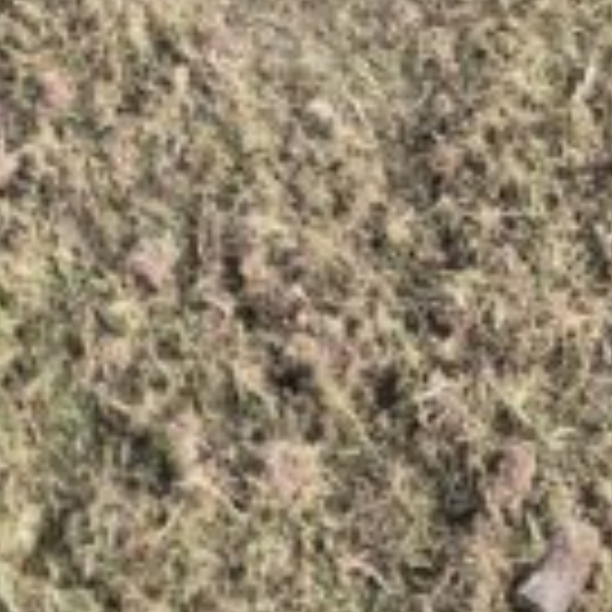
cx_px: -621
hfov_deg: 10.5
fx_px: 3060
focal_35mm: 153
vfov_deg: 10.7
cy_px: -522
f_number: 1.8
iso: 25
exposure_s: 1/264
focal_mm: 5.4
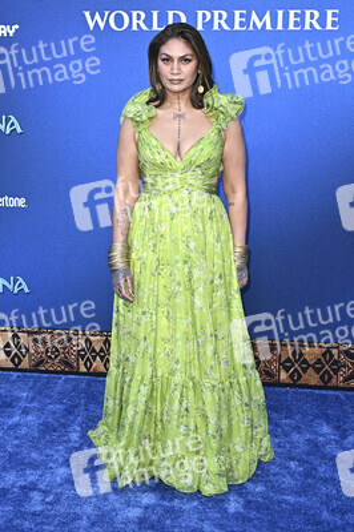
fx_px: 635
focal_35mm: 43
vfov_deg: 45.5
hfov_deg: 31.1
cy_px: 266
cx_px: 177
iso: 800
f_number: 6.3
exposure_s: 1/250
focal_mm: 43
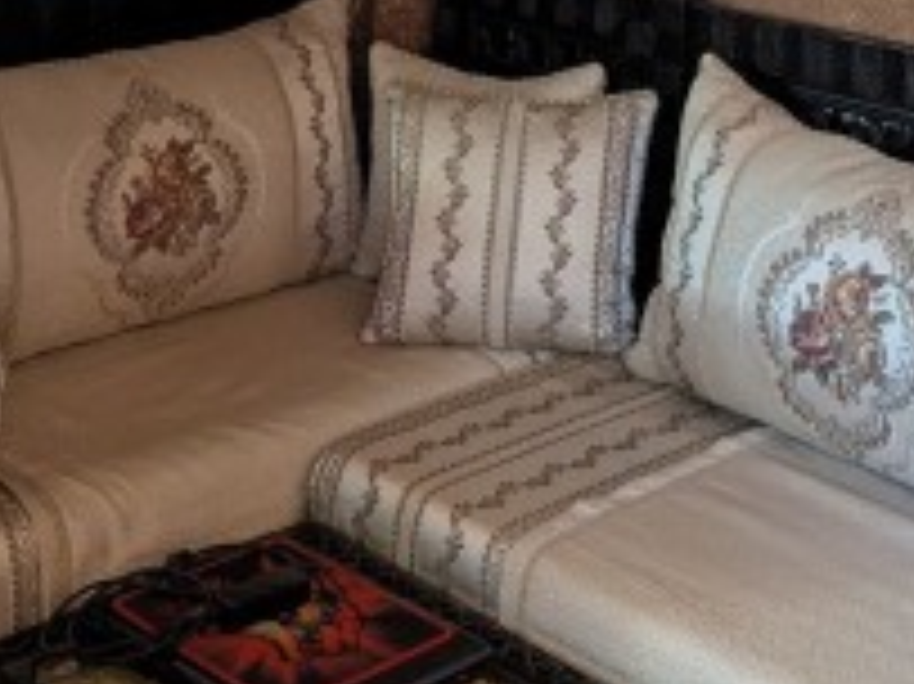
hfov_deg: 27.9
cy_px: -288
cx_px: 648
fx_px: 1821
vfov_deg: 19.1
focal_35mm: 69
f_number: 1.85
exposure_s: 1/25
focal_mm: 6.81
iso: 460
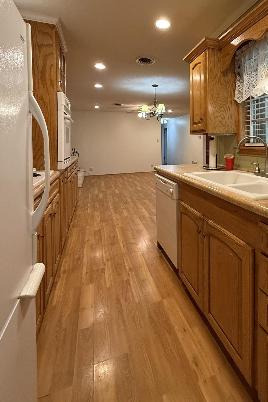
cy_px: 150
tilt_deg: -1.2
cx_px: 177
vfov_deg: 85.1
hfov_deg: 63.1
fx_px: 212
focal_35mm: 19
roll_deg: +0.5
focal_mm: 2.22
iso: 640
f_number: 2.2
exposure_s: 1/120
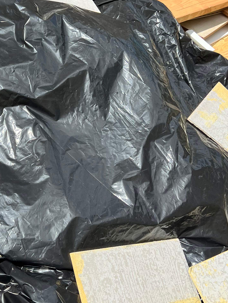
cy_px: 143
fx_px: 483
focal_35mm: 55
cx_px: 56
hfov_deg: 26.2
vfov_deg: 34.9
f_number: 1.5
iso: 50
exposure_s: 1/4630
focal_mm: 5.7
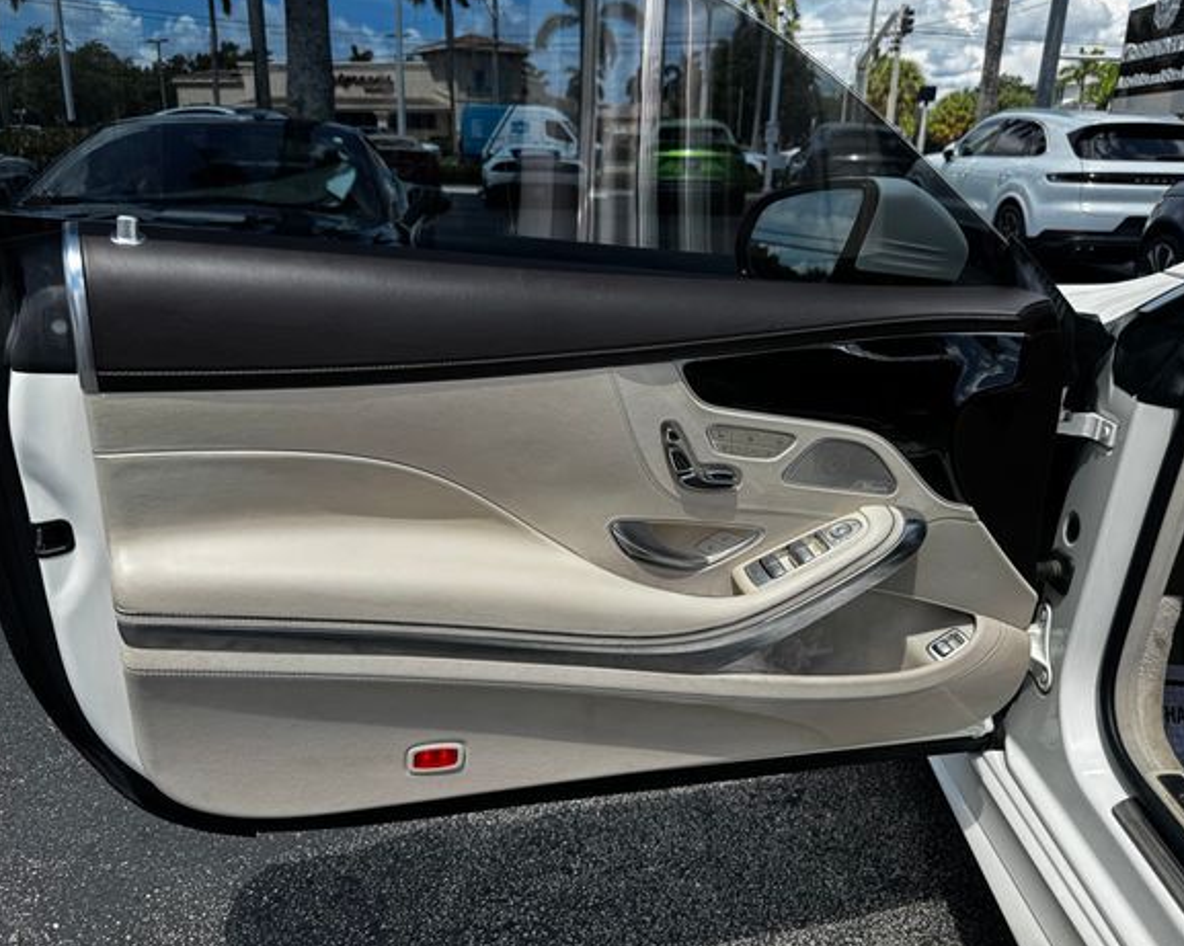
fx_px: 911
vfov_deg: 54.9
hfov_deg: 66.0
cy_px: 464
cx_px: 570
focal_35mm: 26
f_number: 1.78
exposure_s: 1/2331
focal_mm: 6.76
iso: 80
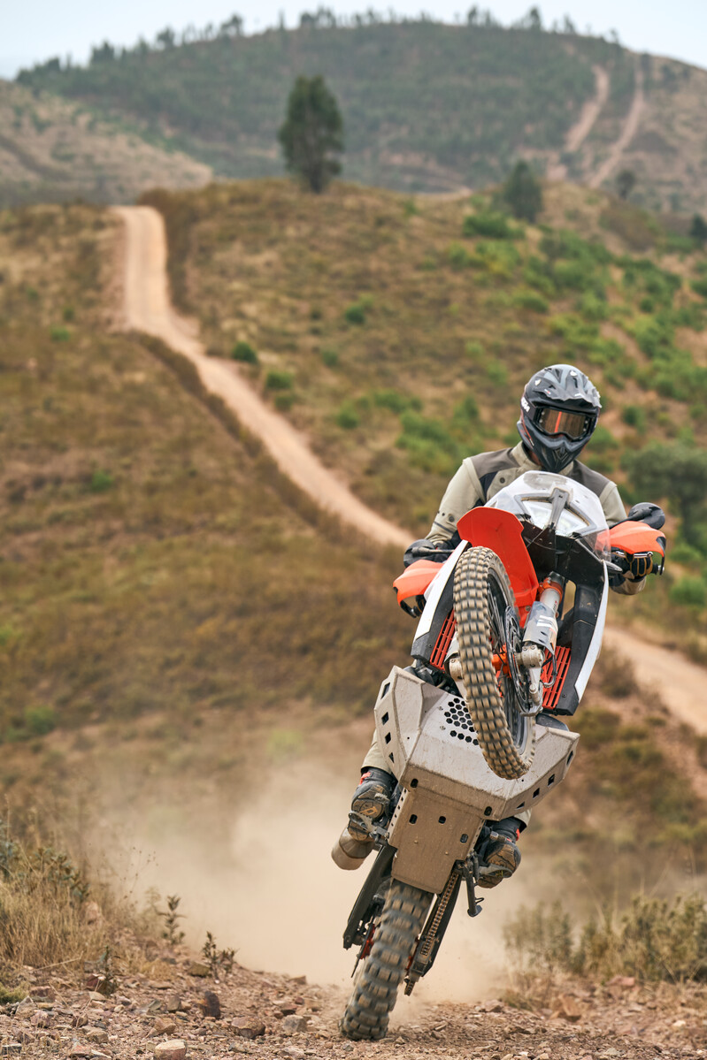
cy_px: 530
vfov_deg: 18.4
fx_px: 3271
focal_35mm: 111
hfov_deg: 12.3
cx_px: 354
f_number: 4.5
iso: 160
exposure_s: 1/640
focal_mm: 111
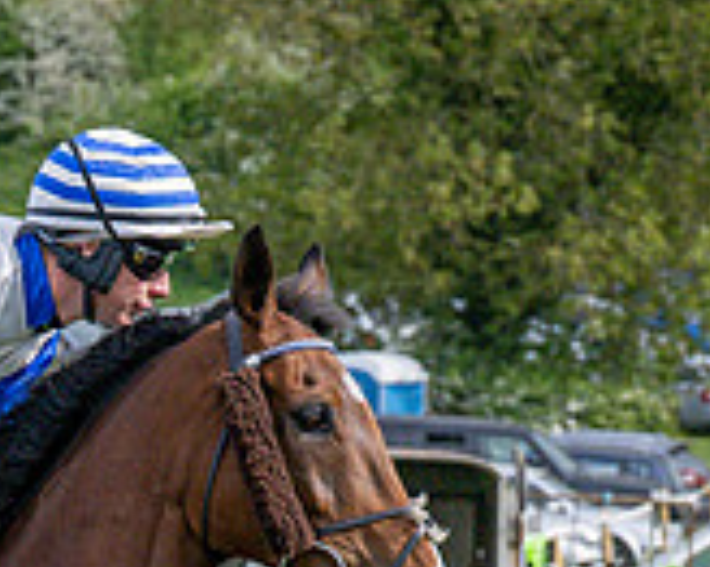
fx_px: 9576
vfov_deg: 3.4
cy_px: 962
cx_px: -365
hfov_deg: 4.2
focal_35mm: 456
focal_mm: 70
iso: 400
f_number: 4.5
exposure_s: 1/2500
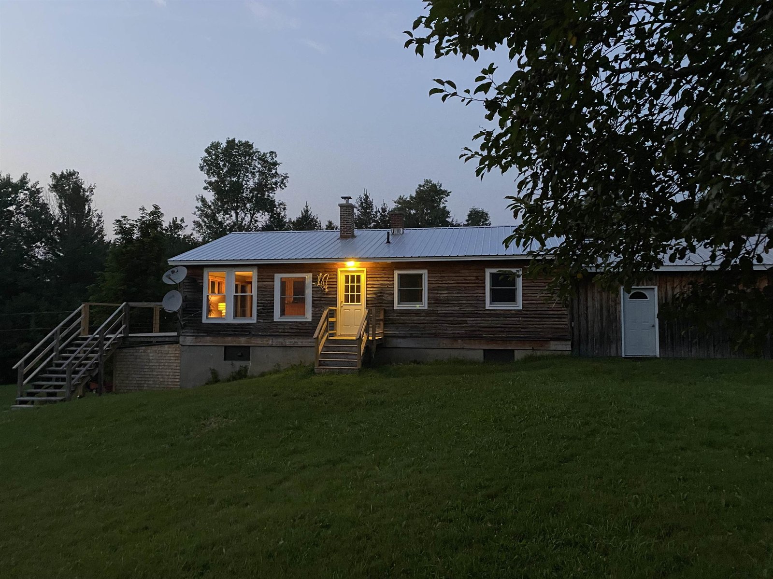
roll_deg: -0.4
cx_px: 386
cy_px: 290
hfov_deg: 67.3
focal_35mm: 26
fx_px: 581
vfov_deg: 53.1
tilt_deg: +4.7
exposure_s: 1/30
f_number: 1.8
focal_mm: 4.25
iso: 1000
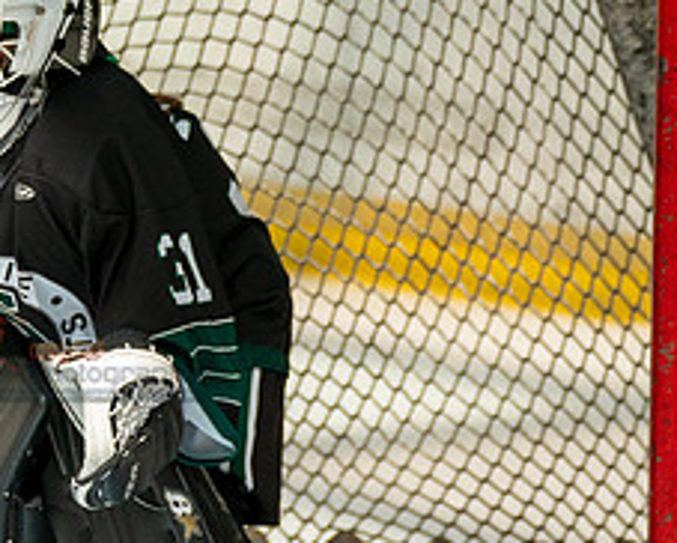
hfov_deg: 3.4
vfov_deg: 2.7
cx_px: -66
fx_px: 11471
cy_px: 357
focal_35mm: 572
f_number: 3.5
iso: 1600
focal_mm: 197
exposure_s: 1/5000
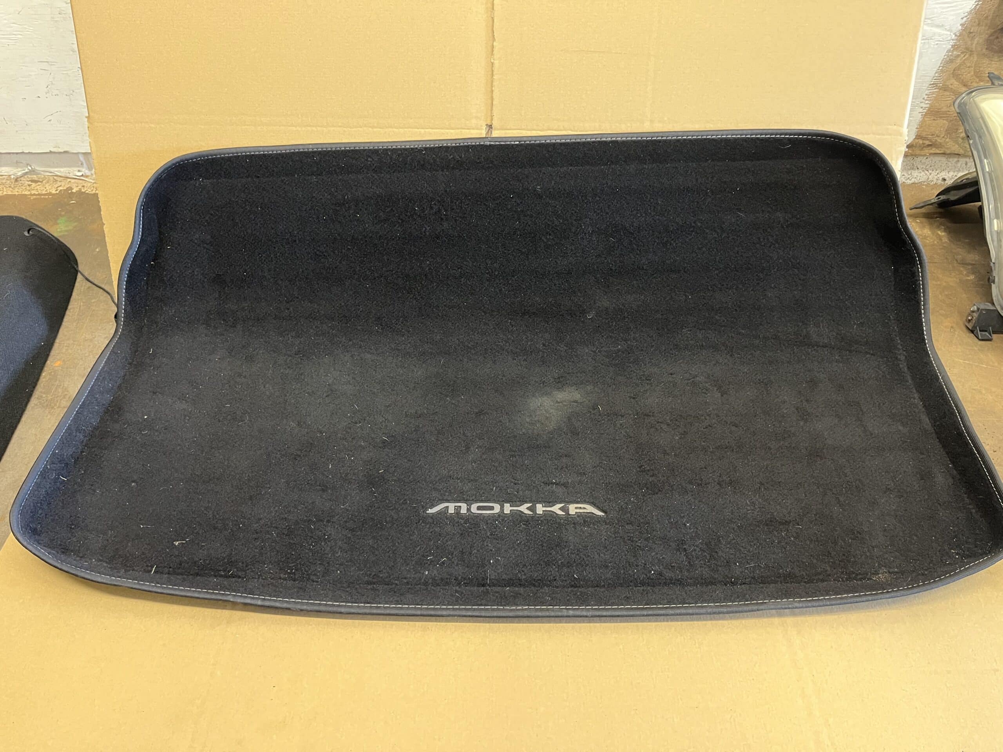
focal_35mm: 26
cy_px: 376
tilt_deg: -43.9
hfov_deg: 67.3
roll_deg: +1.8
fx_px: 753
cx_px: 502
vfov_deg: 53.1
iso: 320
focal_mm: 5.1
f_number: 1.6
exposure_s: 1/50
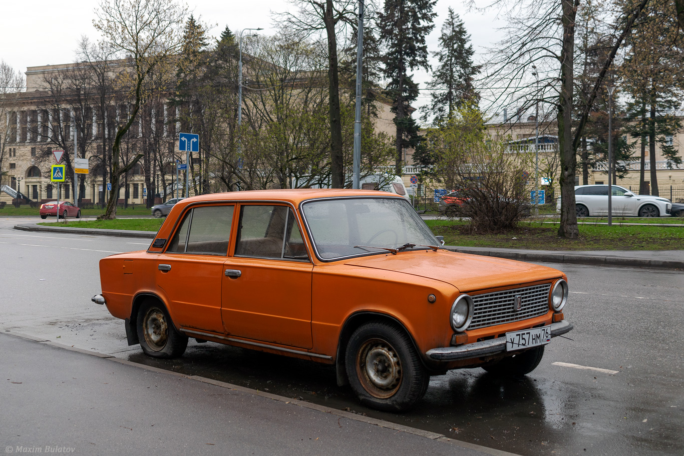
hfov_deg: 53.1
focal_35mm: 36
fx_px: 684
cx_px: 342
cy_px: 228
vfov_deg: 36.9
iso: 100
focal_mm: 24
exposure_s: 1/50
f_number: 4
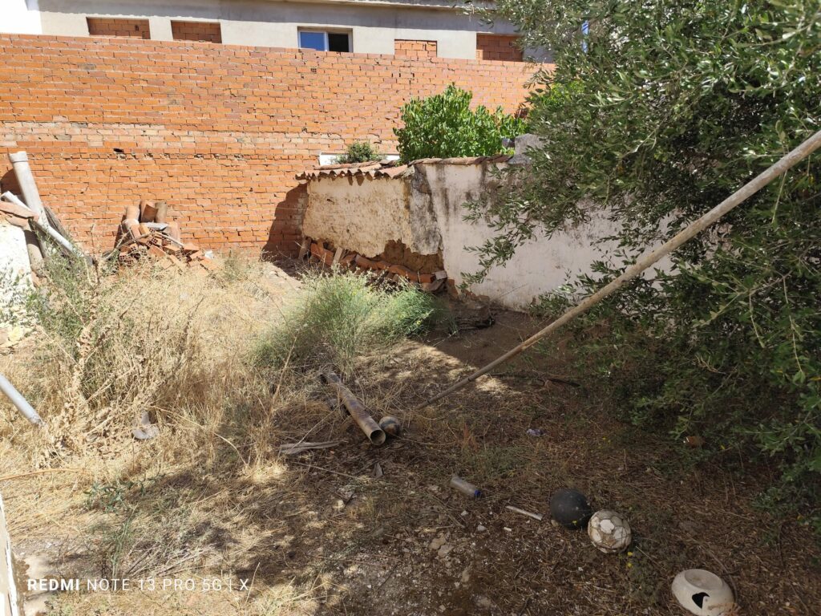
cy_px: 308
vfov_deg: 58.9
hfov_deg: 73.9
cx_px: 410
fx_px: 545
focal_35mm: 23
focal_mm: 6.19
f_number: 1.65
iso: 50
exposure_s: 1/764
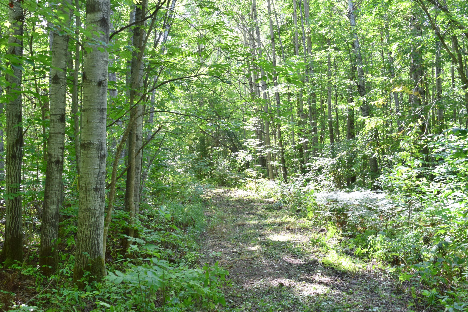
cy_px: 156
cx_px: 234
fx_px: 507
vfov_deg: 34.2
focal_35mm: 39
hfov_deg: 49.6
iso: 400
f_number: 8
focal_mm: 26
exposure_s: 1/50
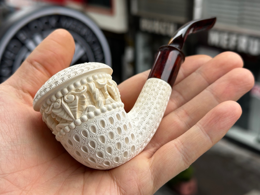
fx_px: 361
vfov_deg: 30.3
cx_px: 130
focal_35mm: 48
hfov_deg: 39.7
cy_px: 98
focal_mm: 6.86
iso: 64
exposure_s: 1/642
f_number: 1.78
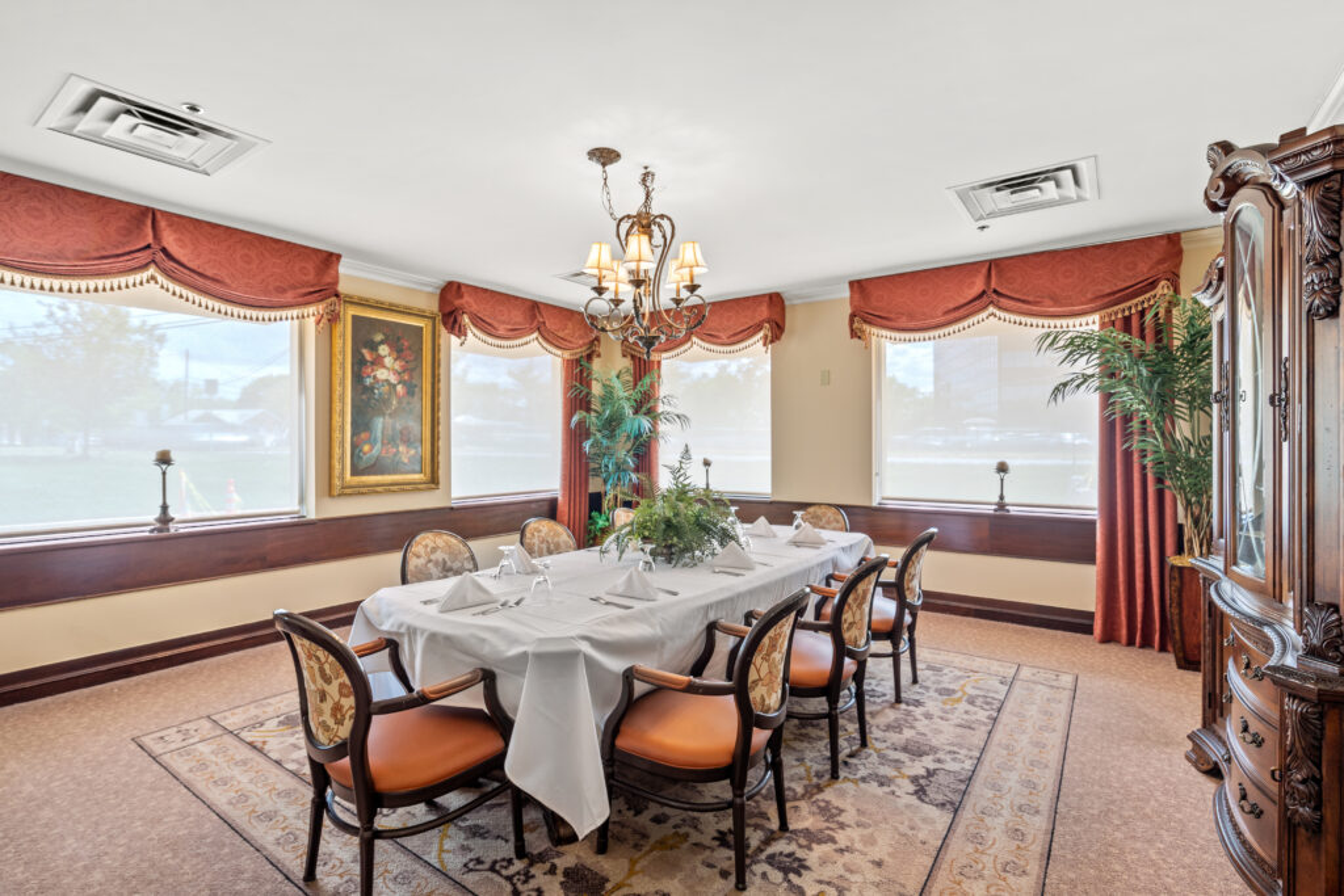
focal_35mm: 16
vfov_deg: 73.8
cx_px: 672
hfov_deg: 96.7
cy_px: 448
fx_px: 597
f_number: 7.1
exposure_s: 1.6
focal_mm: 16
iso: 250
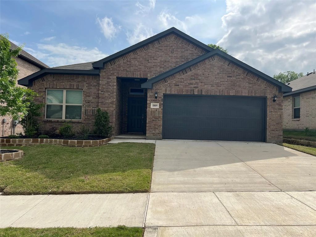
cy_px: 118
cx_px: 158
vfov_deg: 53.1
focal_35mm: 26
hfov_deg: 67.3
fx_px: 237
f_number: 1.5
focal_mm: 5.7
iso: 50
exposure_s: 1/8000
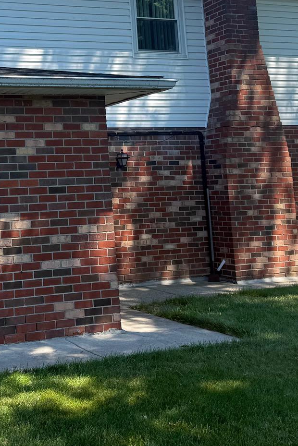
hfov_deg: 23.8
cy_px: 98
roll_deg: +1.0
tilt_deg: +8.8
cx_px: 19
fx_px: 682
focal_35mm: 55
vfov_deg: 35.2
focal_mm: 6.76
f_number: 1.78
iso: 80
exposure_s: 1/1410
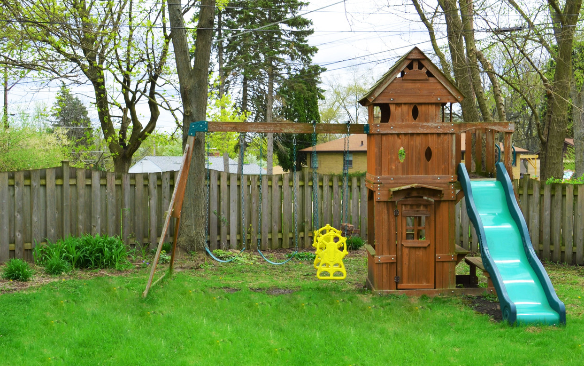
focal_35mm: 52
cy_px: 209
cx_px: 336
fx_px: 828
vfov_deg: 24.9
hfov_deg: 38.8
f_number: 8
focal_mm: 26
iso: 160
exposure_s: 1/250
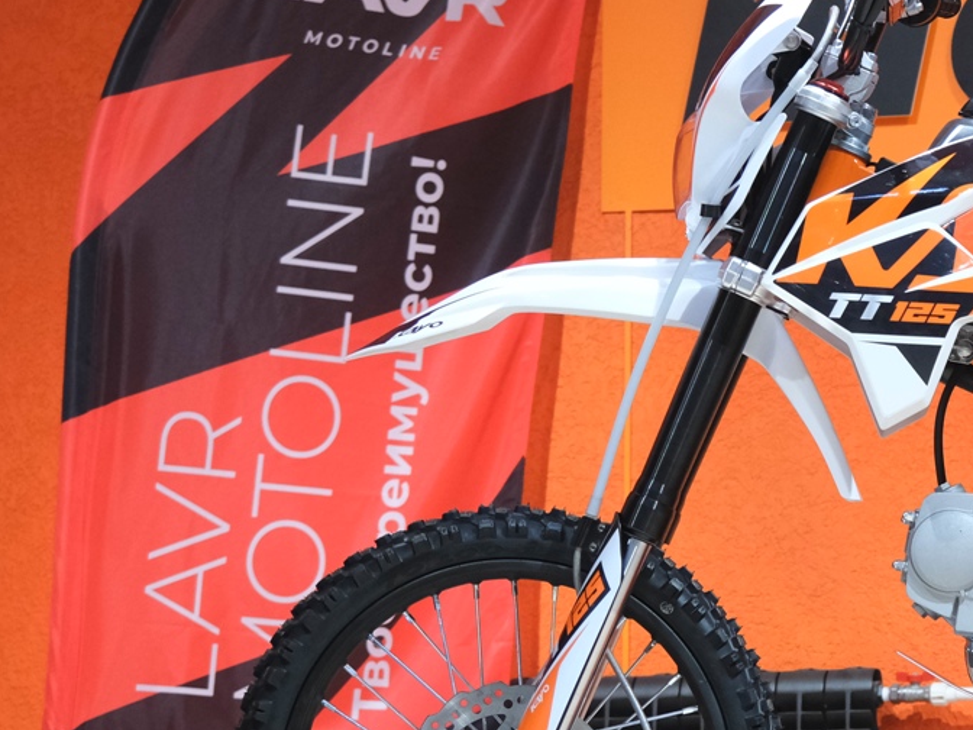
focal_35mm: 135
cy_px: 373
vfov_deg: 11.0
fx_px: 3795
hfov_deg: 14.3
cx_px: 1074
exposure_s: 1/100
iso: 2000
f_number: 4
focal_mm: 39.3
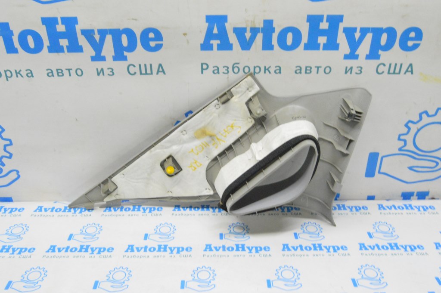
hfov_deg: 57.3
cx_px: 220
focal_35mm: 33
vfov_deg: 39.9
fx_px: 404
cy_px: 146
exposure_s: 1/15
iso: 6400
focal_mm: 22
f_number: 20
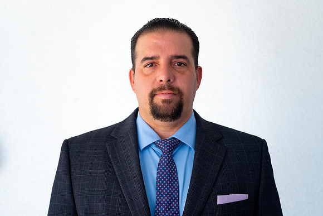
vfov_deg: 16.1
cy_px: 108
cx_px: 162
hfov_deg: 23.9
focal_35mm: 85
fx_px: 763
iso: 800
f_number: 5
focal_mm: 85
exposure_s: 1/500
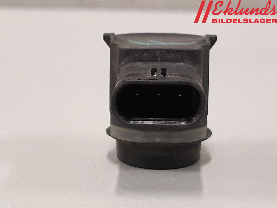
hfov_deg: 67.3
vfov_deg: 53.1
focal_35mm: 26
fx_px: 208
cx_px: 138
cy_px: 104
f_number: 1.7
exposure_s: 1/50
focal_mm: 3.93
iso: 200
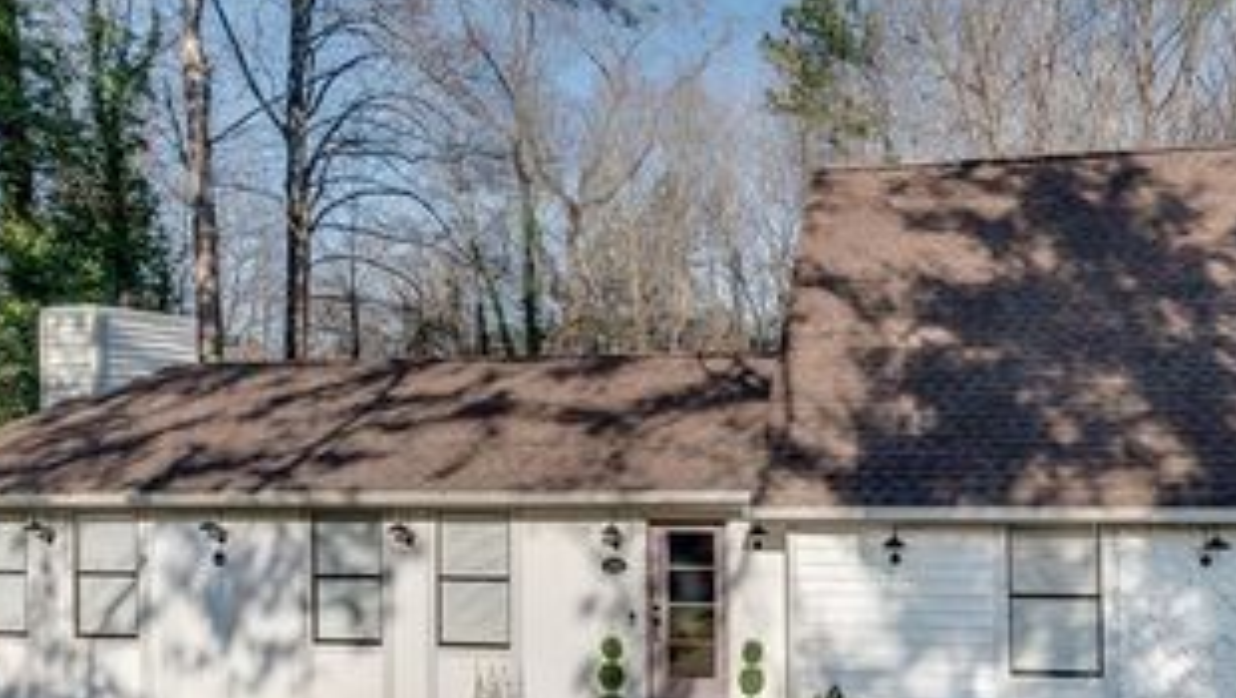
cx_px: 809
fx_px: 886
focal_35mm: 27
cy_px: 421
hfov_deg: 68.1
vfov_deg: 42.8
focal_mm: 16
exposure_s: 1/250
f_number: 8
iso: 100
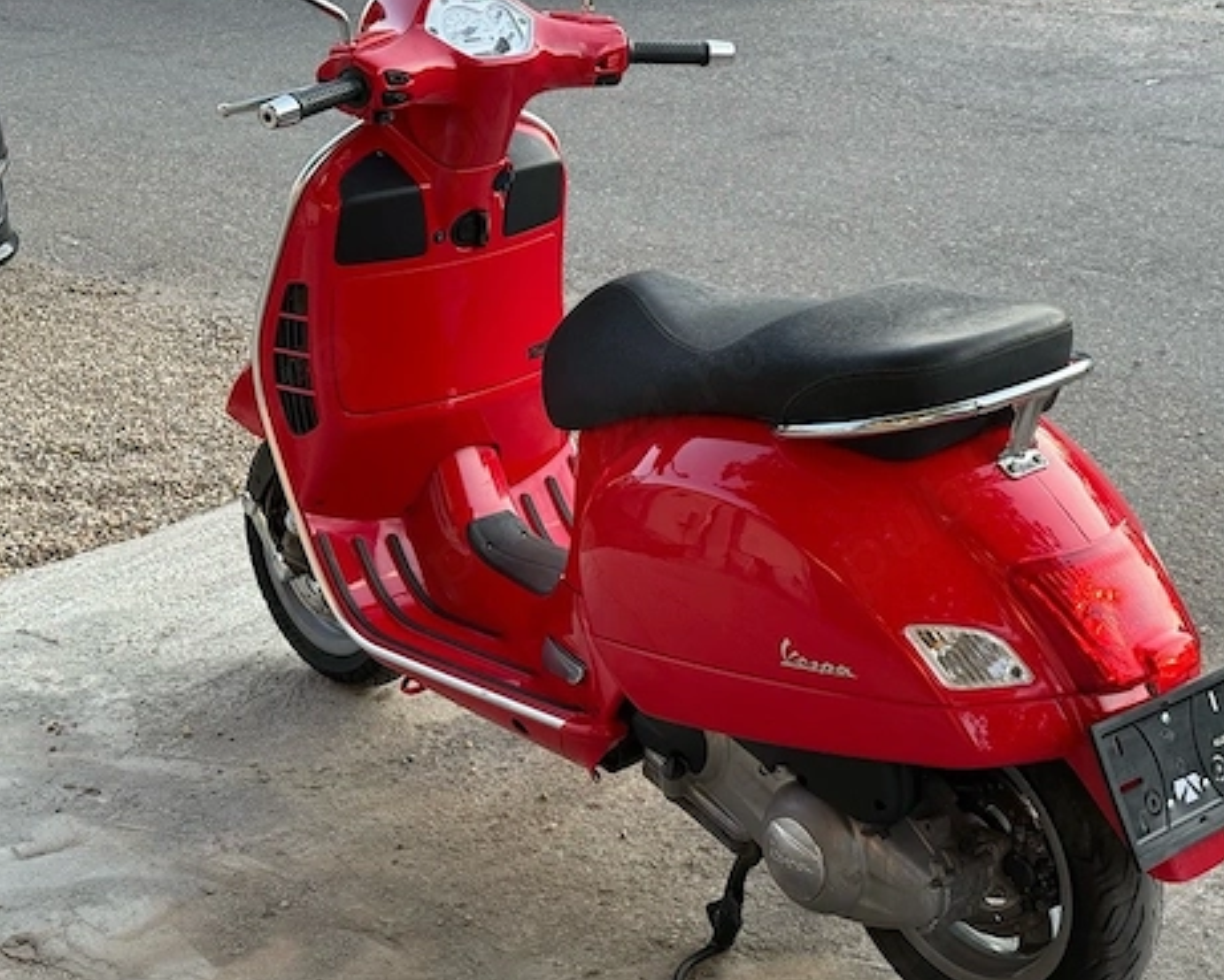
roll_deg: +3.0
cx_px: 701
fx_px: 2210
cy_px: 473
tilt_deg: -20.6
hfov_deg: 30.9
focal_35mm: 61
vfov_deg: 25.0
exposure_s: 1/185
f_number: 1.78
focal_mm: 6.76
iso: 100
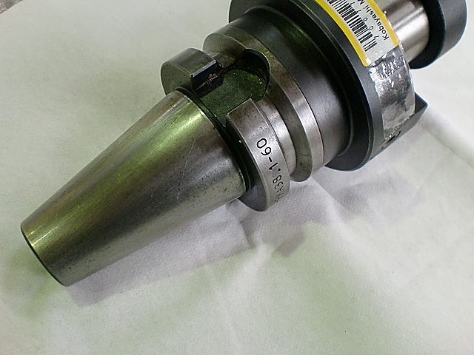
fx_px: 479
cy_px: 178
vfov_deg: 40.7
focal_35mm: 35
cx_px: 237
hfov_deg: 52.6
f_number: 3.1
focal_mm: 6.3
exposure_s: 1/60
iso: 320
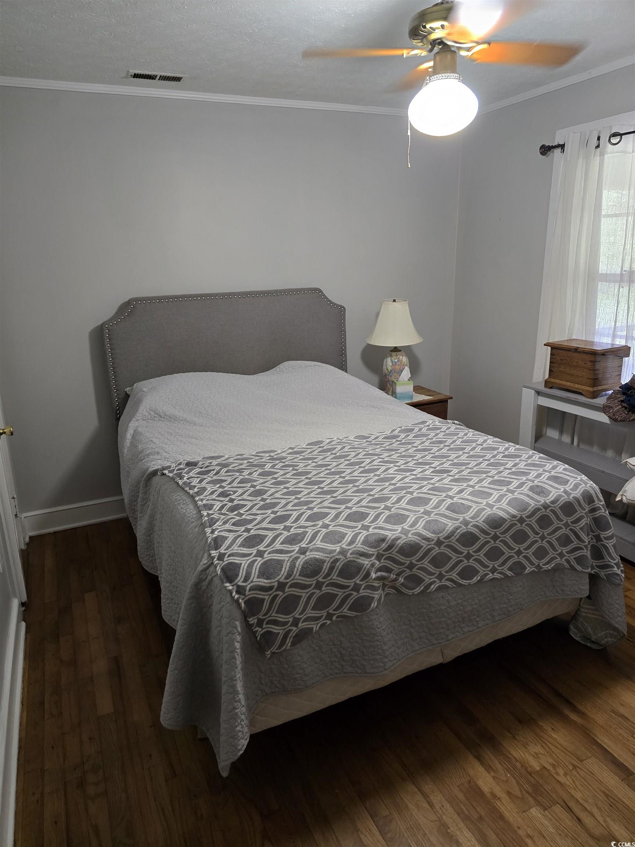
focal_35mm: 23
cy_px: 424
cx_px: 318
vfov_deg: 73.9
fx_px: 563
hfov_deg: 58.9
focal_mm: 6.3
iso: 500
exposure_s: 1/60
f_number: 1.7
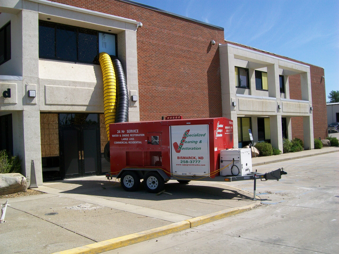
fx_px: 333
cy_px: 127
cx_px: 170
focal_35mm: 34
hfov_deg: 54.0
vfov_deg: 41.8
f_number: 4.9
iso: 64
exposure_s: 1/500
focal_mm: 6.1
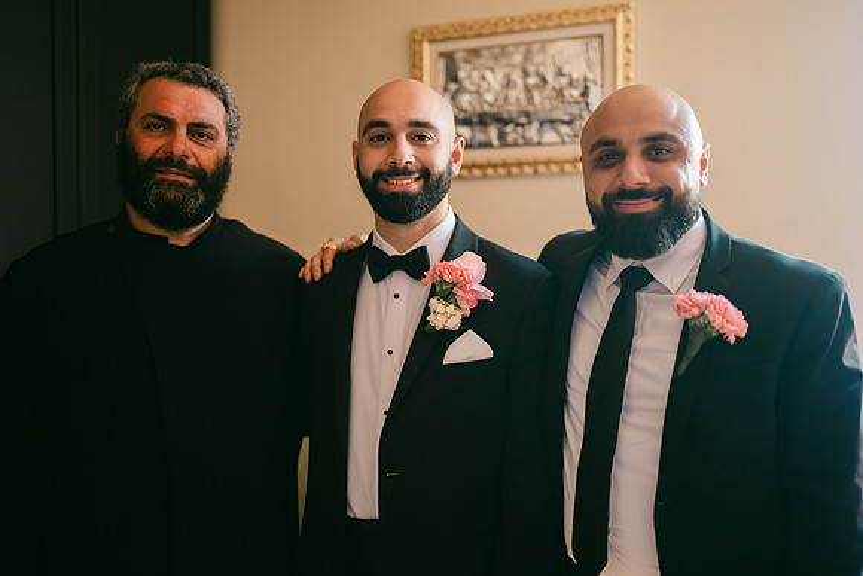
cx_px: 432
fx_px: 839
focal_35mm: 35
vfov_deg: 37.9
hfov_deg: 54.4
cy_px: 288
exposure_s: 1/80
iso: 320
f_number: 1.2
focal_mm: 35
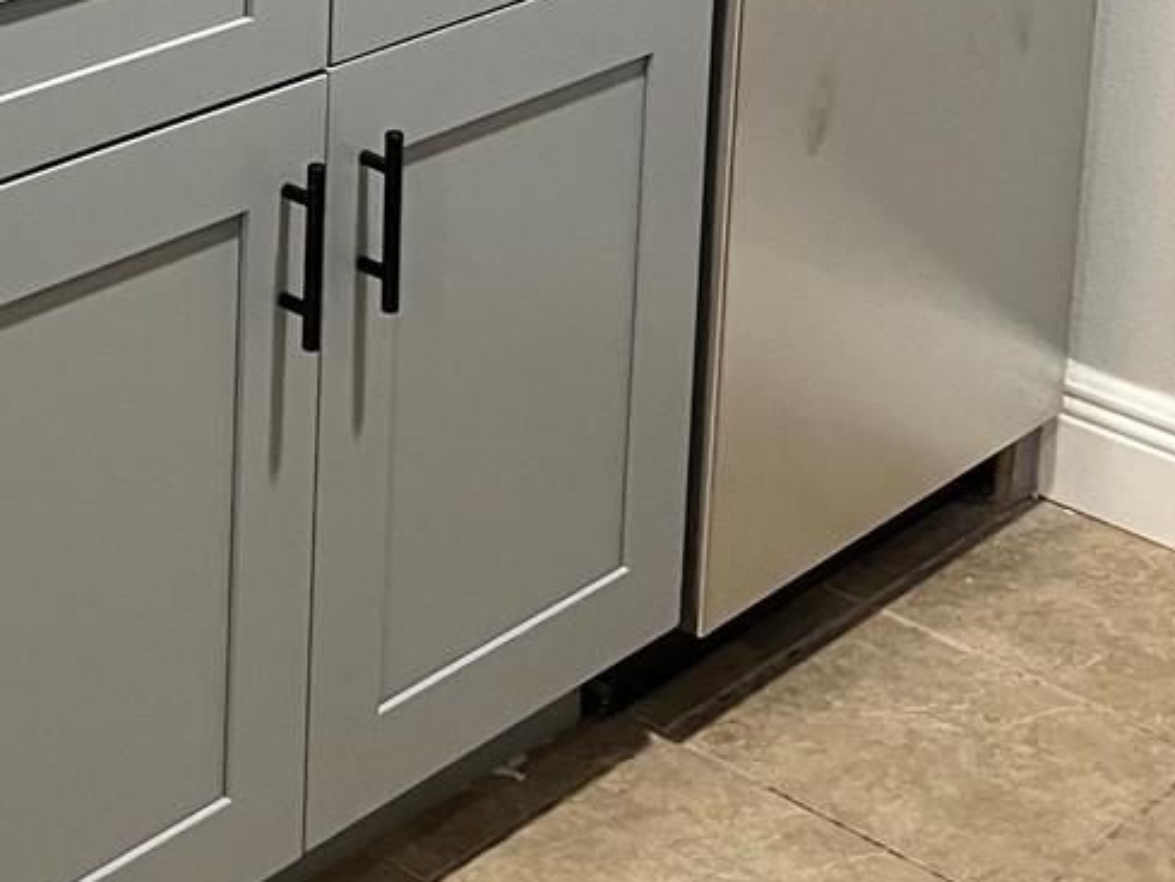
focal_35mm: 85
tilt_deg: -10.8
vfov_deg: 15.9
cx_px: 0
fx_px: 2886
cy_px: -469
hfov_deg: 22.2
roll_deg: -1.3
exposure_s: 1/60
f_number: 1.6
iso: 250
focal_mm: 5.1
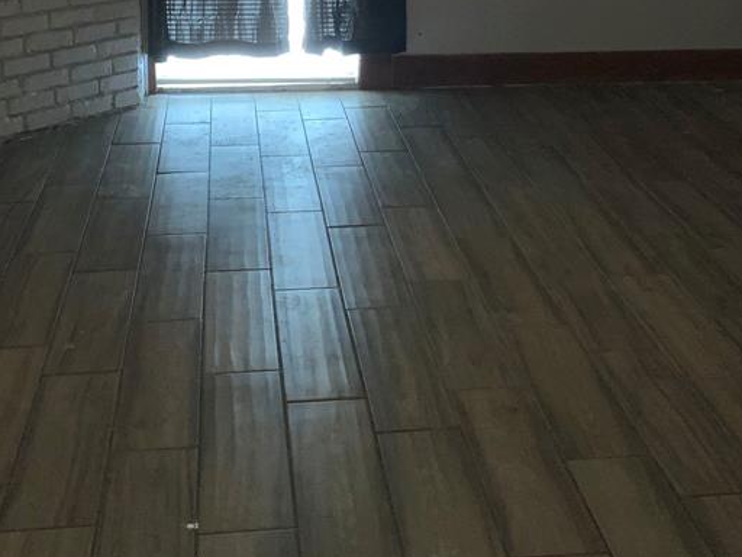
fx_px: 1243
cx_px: 368
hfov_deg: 33.2
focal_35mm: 58
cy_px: 41
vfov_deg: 24.4
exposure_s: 1/30
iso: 50
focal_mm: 3
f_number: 1.8
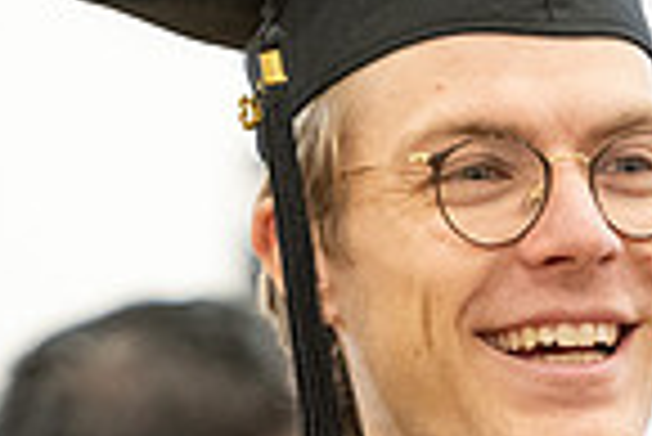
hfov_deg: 2.5
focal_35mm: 830
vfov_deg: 1.7
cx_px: 589
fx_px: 15047
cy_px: 255
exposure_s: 1/160
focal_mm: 180
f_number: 2.8
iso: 2500
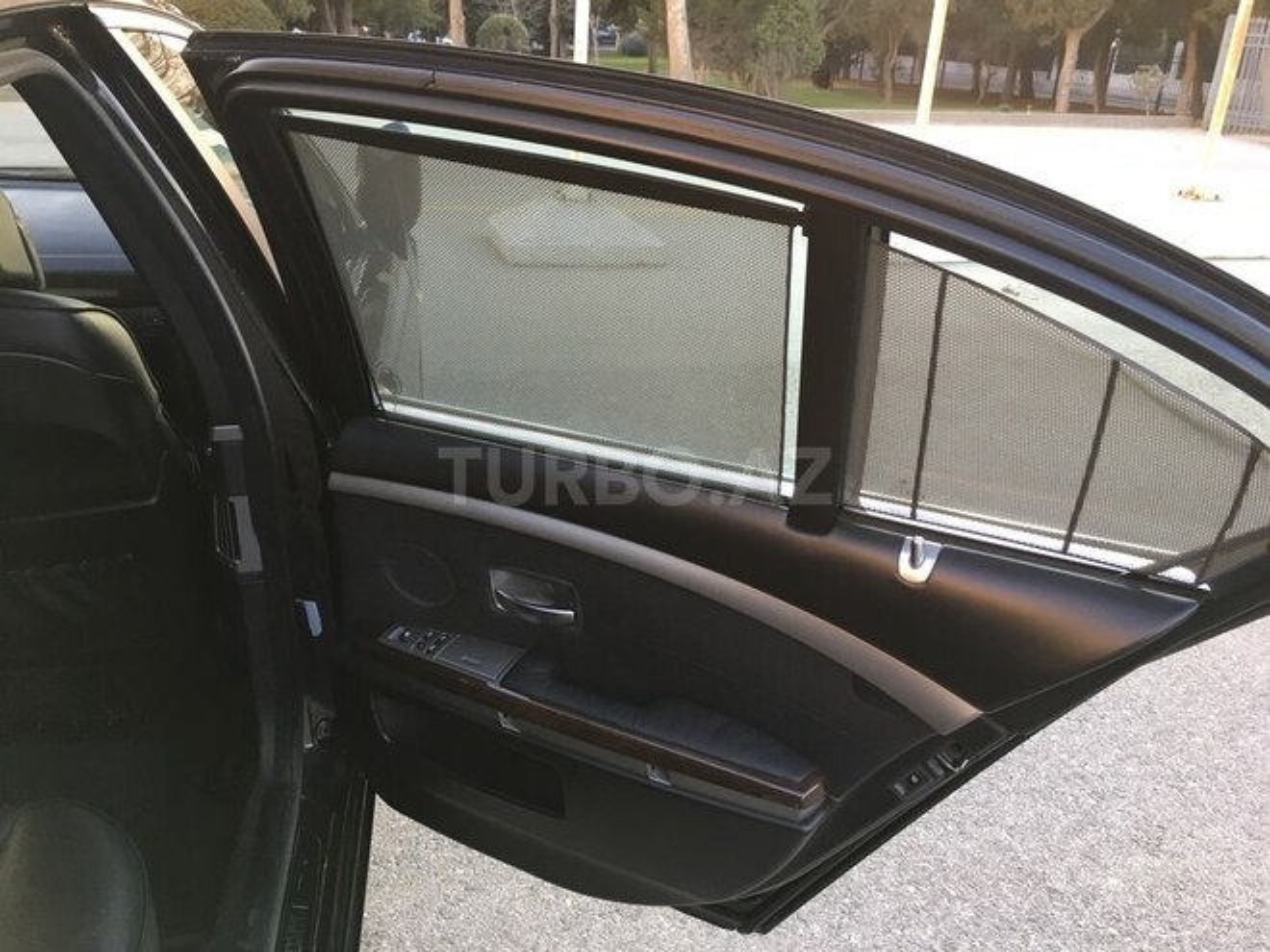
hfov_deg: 61.7
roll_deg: -4.7
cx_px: 635
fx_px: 1064
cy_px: 476
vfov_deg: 48.2
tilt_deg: -23.3
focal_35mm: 29
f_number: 2.2
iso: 25
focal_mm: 4.15
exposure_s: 1/33
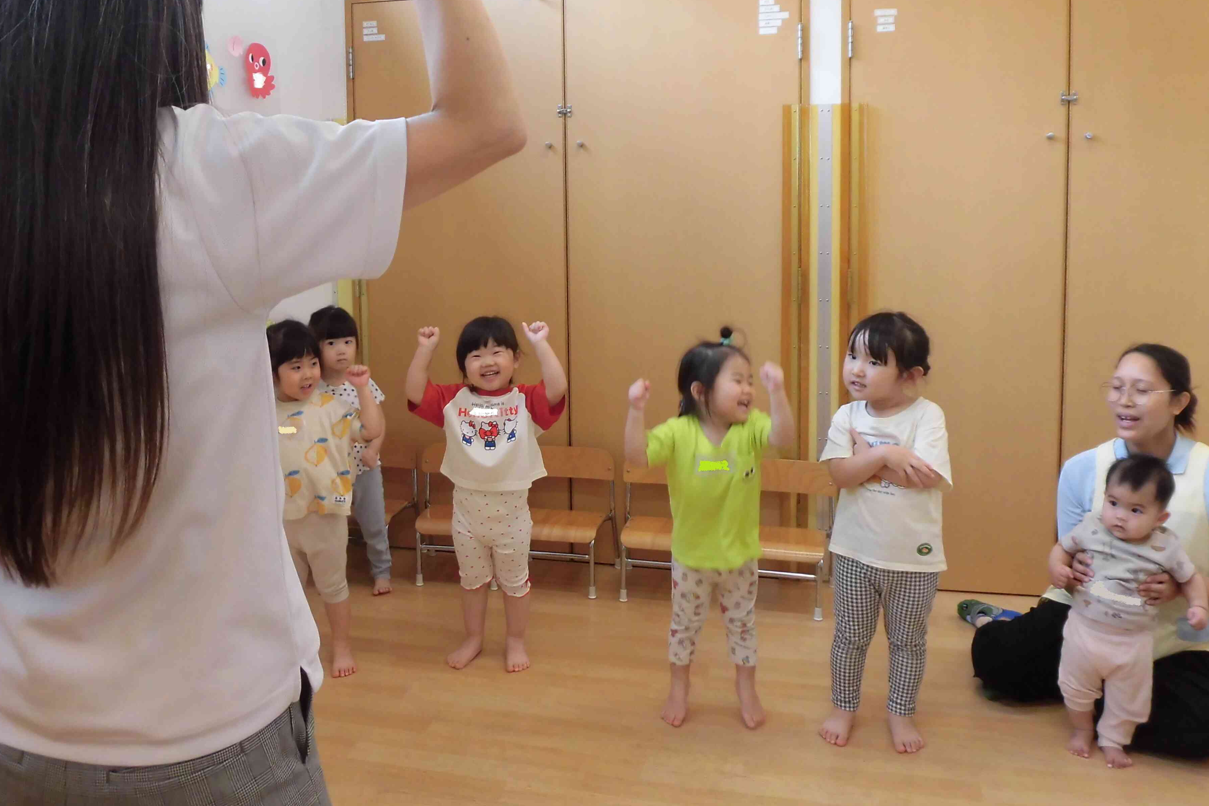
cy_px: 265
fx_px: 1075
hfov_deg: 58.3
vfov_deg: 40.6
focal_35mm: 32
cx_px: 491
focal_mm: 4.3
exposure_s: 1/60
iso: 160
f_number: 3.1
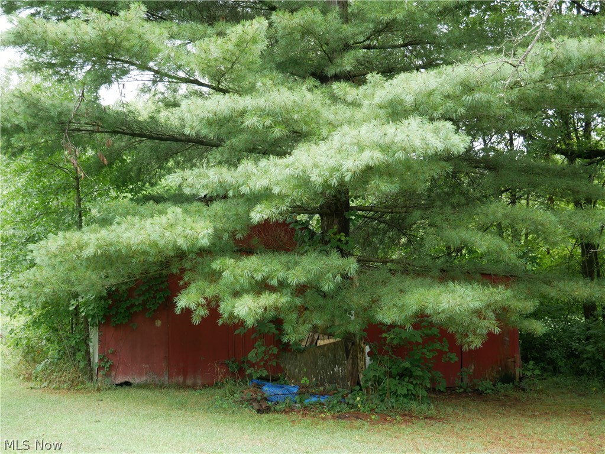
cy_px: 227
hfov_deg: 41.2
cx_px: 302
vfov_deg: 31.5
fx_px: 804
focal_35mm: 46
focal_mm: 23
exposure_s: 1/80
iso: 200
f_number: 4.3
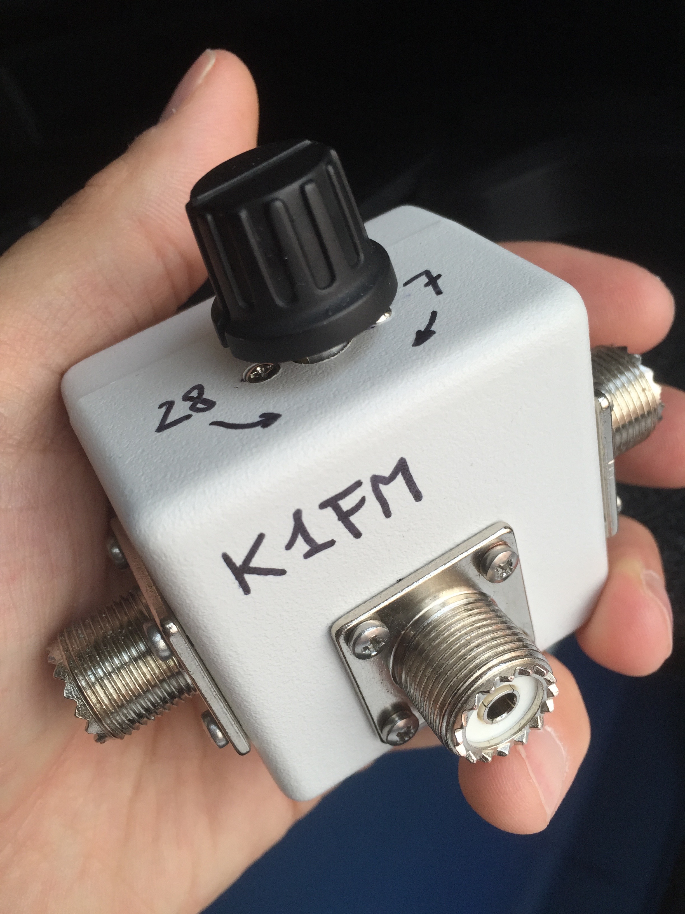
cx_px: 342
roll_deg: +22.1
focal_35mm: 29
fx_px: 765
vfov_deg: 61.7
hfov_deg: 48.2
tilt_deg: -40.3
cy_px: 457
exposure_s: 1/120
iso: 40
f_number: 2.2
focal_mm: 4.15
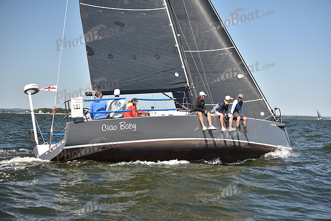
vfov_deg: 19.5
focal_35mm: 70
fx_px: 644
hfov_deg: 28.8
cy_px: 110
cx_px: 166
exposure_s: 1/1000
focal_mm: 70
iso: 250
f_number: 3.2
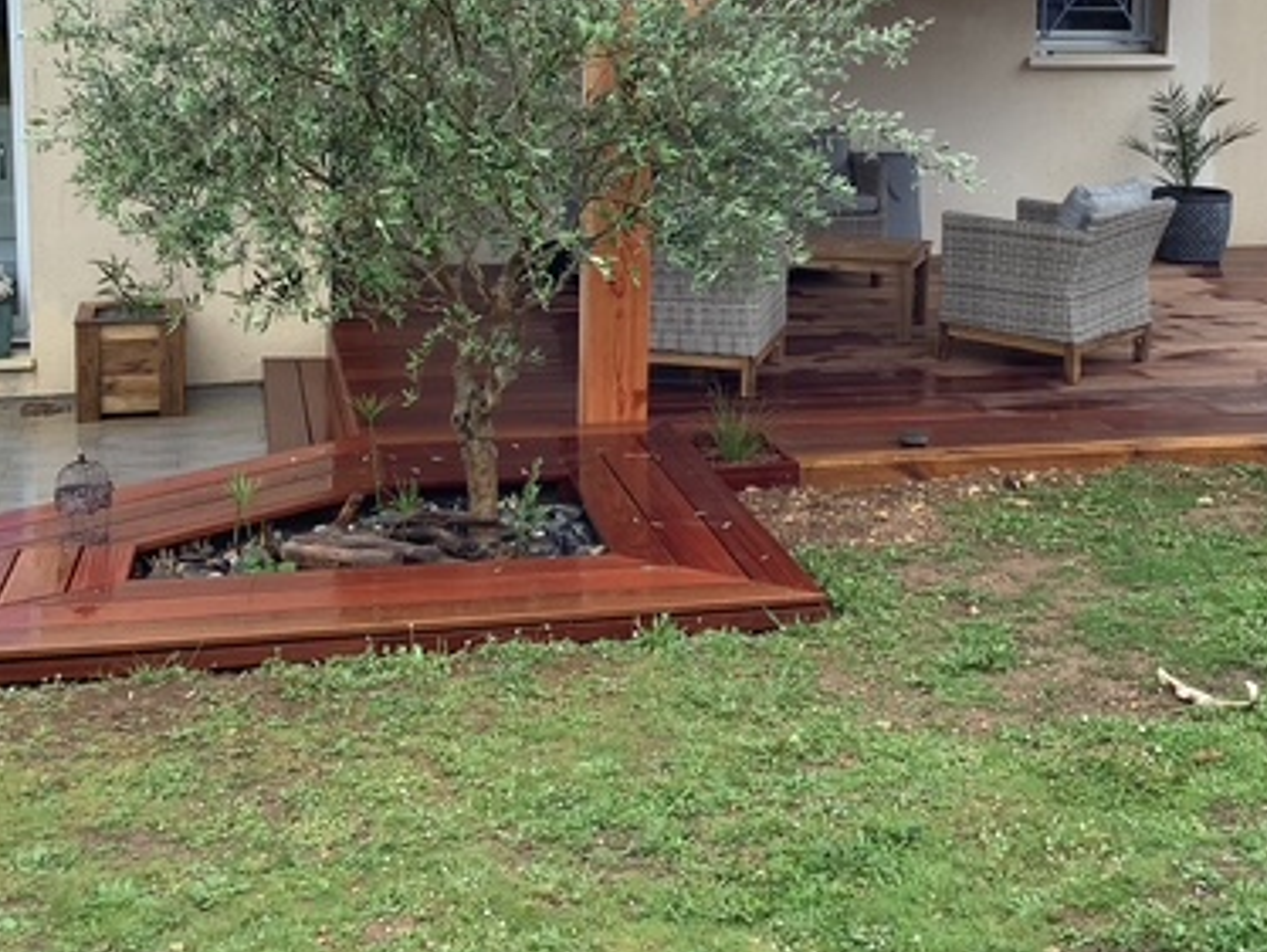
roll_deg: +0.6
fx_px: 1941
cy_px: 193
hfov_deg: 36.0
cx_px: 749
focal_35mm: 53
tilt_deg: -8.6
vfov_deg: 27.0
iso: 25
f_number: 2.4
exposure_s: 1/253
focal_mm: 3.3
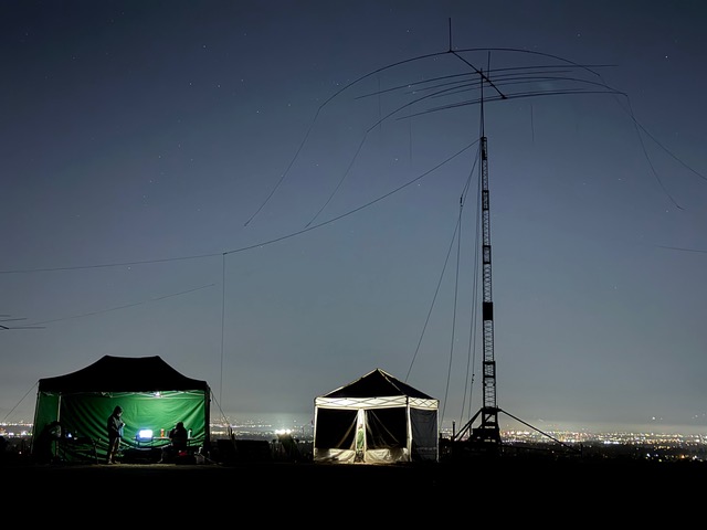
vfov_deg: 30.3
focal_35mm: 48
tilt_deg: +9.5
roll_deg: -1.2
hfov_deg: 39.7
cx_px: 354
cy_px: 265
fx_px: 980
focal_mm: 6.76
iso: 1250
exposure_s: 1/2
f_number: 1.78
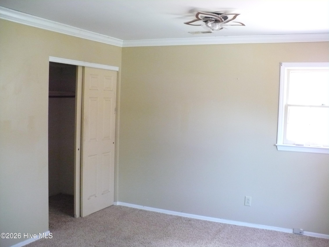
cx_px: 164
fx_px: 352
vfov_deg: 38.7
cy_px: 124
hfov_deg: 50.1
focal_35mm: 37
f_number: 2.8
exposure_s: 1/25
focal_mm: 6.1
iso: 400
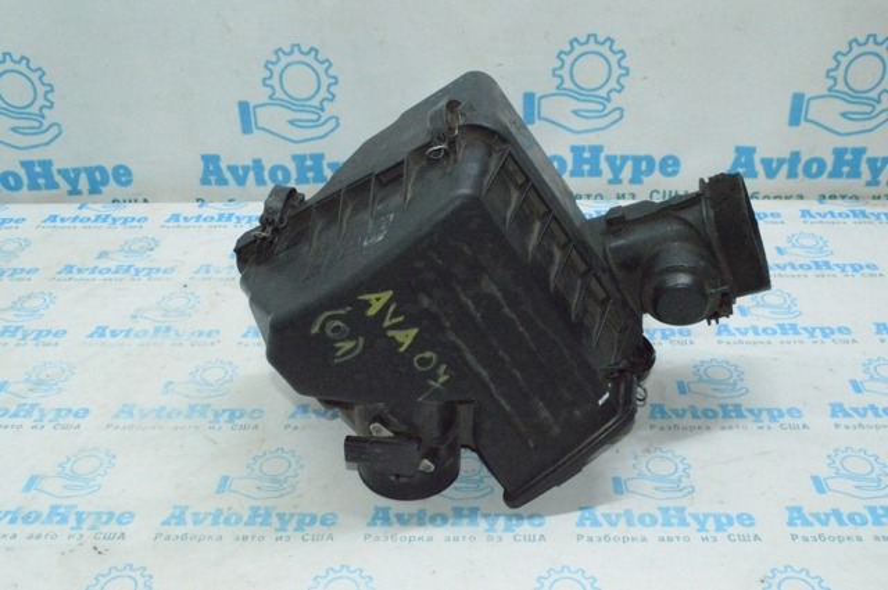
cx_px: 444
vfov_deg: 35.4
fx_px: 924
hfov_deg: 51.3
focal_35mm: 38
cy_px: 295
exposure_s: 1/200
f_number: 16
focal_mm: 25
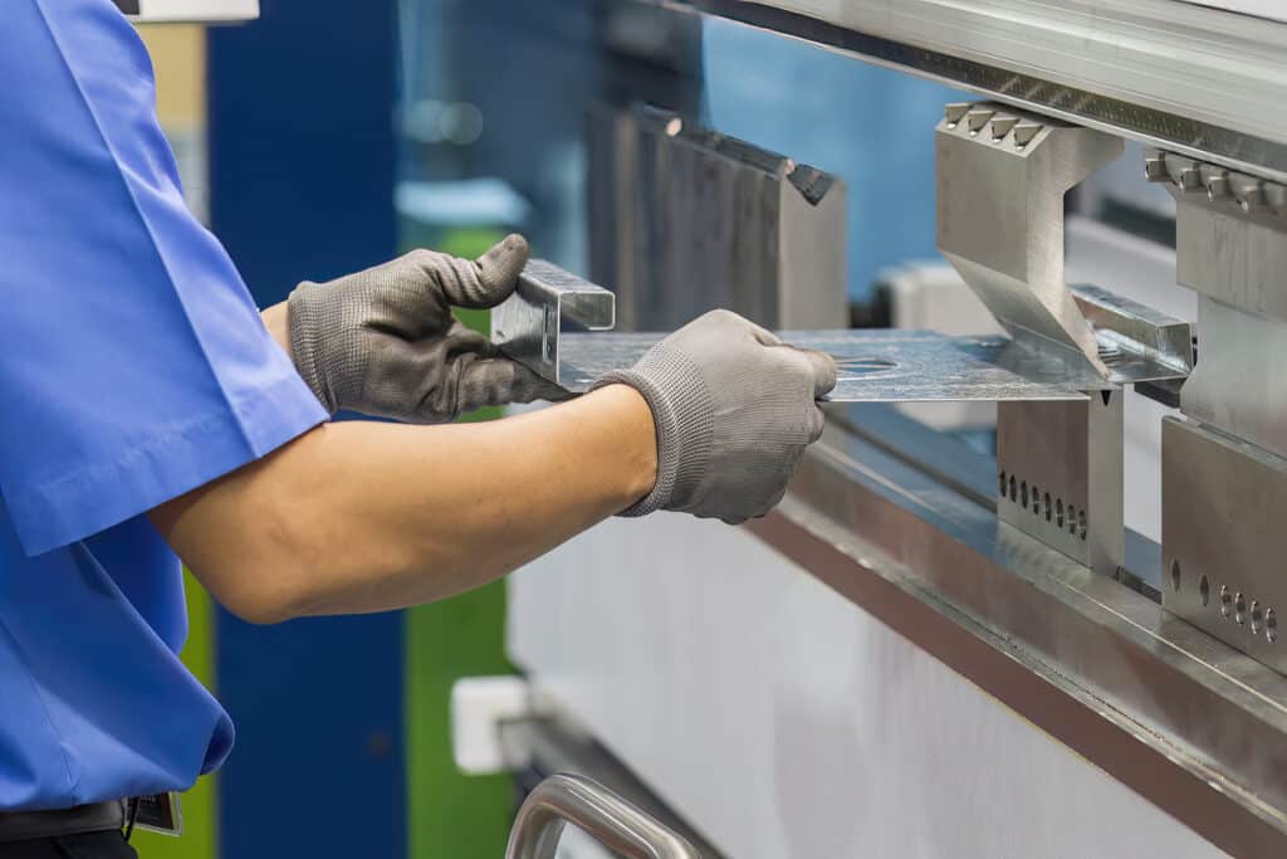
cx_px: 644
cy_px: 430
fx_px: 3039
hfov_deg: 23.9
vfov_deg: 16.1
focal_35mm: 85
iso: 1000
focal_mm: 85
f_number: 2.8
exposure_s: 1/500
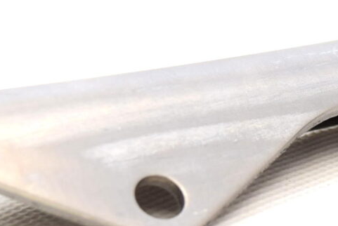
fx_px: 1862
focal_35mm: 198
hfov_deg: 10.3
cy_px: 76
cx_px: 342
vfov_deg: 6.9
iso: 400
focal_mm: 31
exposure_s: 1/125
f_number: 5.6
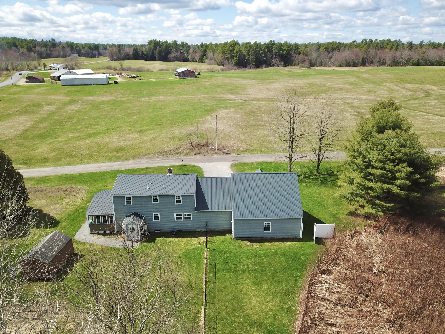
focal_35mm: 26
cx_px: 222
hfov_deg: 67.3
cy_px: 167
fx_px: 334
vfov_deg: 53.1
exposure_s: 1/2500
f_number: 2.2
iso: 200
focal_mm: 4.73
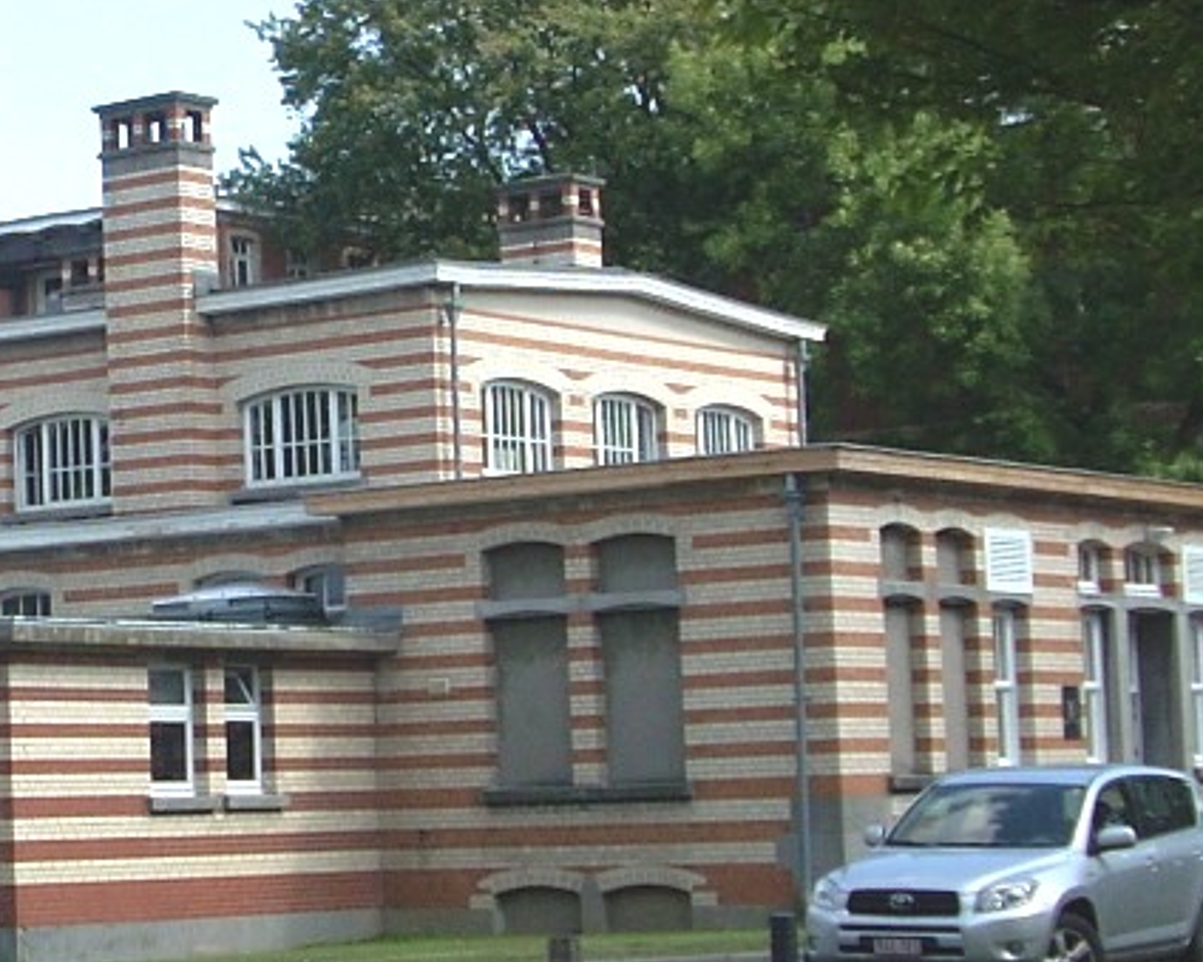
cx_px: -170
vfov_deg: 14.1
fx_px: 3880
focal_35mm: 109
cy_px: 338
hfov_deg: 17.0
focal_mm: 6.2
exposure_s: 1/250
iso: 64
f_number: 5.6
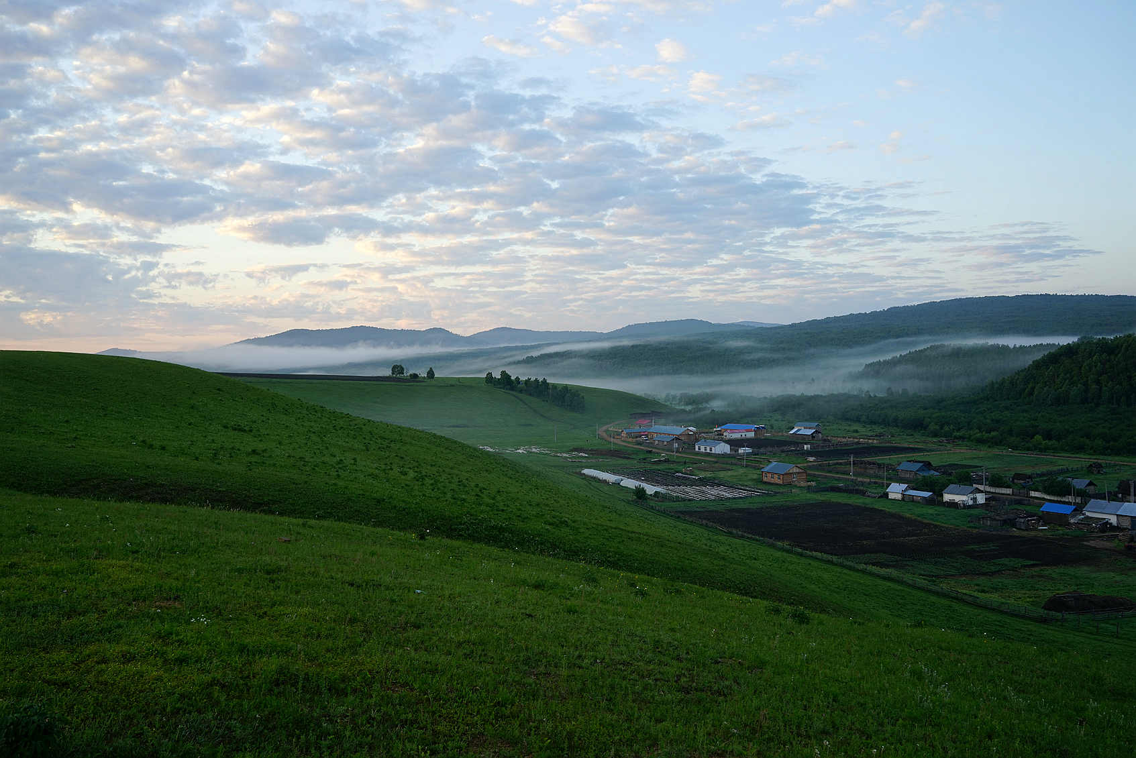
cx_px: 568
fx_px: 915
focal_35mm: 29
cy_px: 379
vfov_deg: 45.0
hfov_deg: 63.6
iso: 100
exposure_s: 1/30
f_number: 8
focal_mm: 29
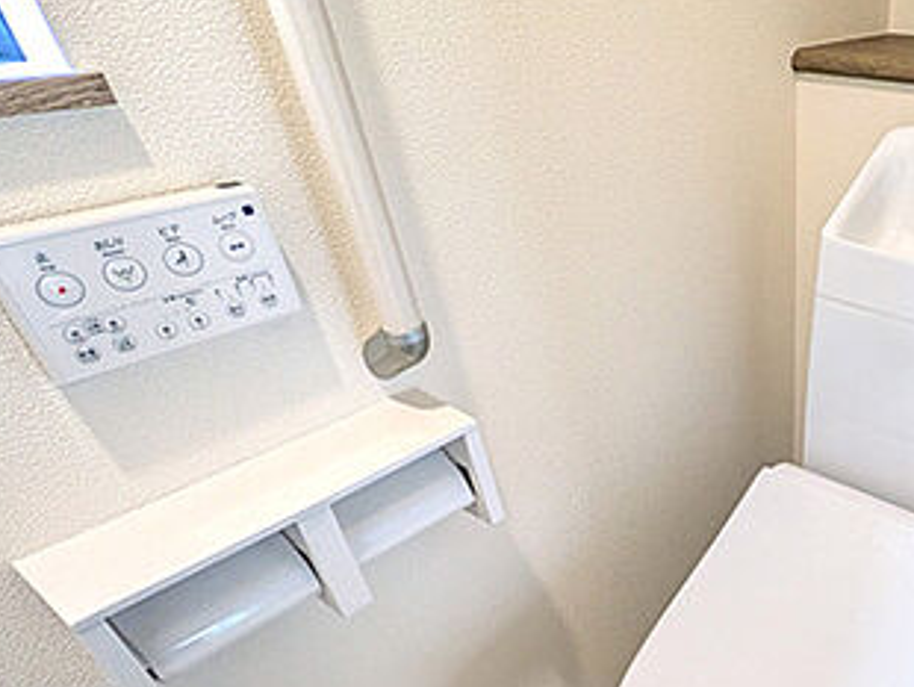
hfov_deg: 56.2
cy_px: 464
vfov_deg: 48.9
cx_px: 796
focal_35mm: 28
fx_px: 740
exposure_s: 1/100
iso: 253
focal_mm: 1.83
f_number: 2.2
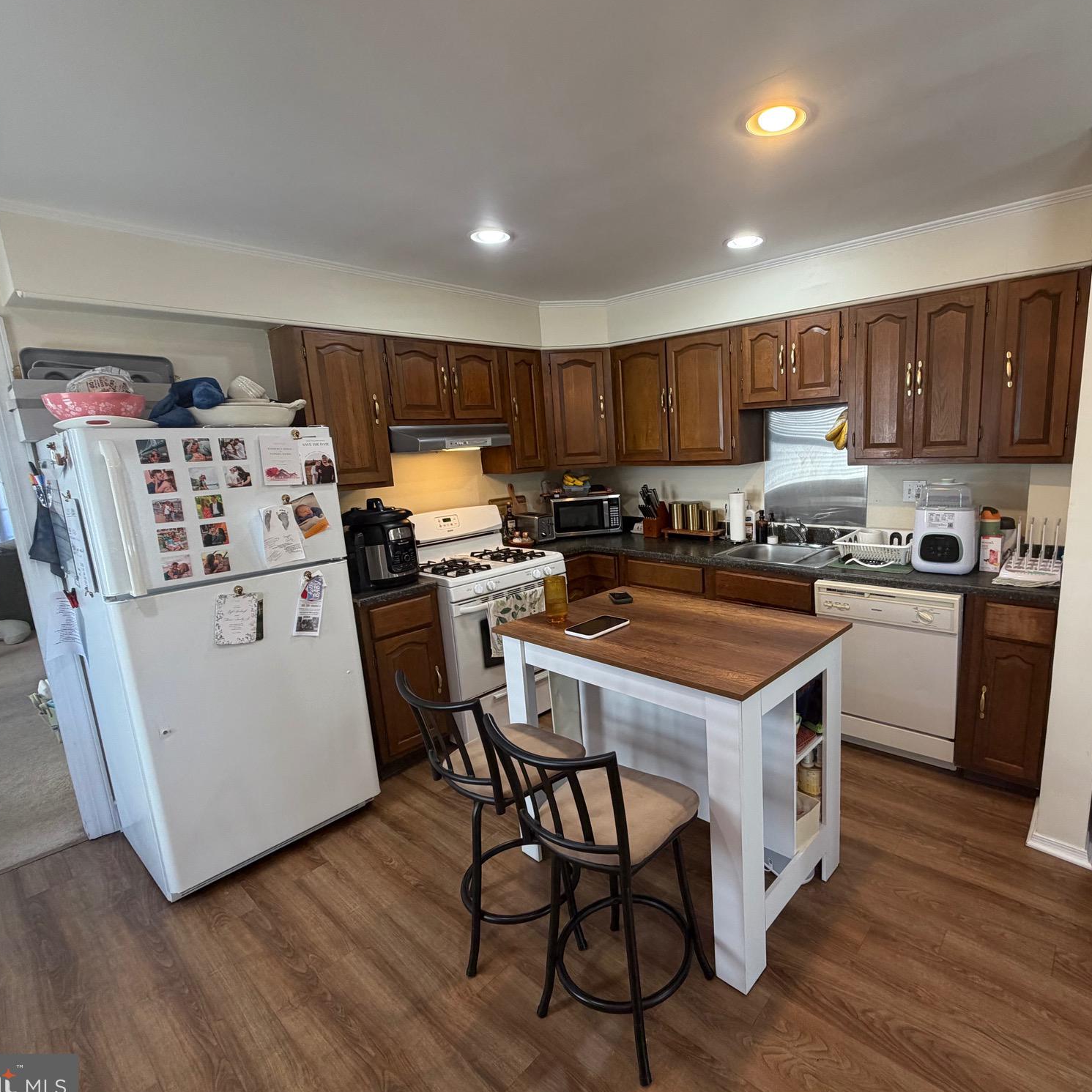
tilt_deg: -11.4
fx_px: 607
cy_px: 551
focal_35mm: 17
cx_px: 645
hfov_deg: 83.1
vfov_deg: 84.0
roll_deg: +3.9
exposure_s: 1/60
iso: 200
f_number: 2.2
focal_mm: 2.22
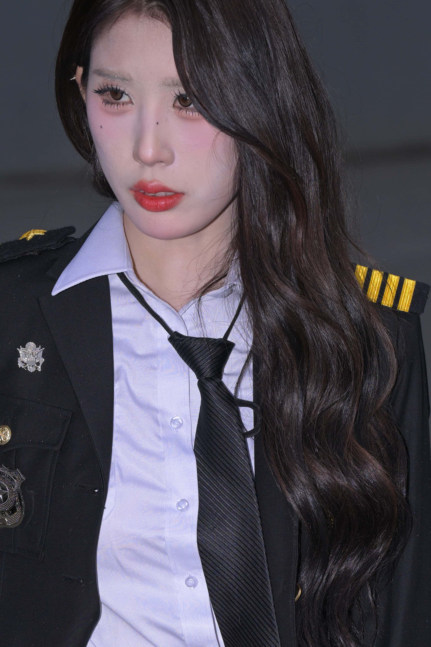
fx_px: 3609
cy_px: 630
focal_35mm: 201
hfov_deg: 6.8
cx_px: 287
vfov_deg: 10.2
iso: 80
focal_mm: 85
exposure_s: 1/200
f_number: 4.5
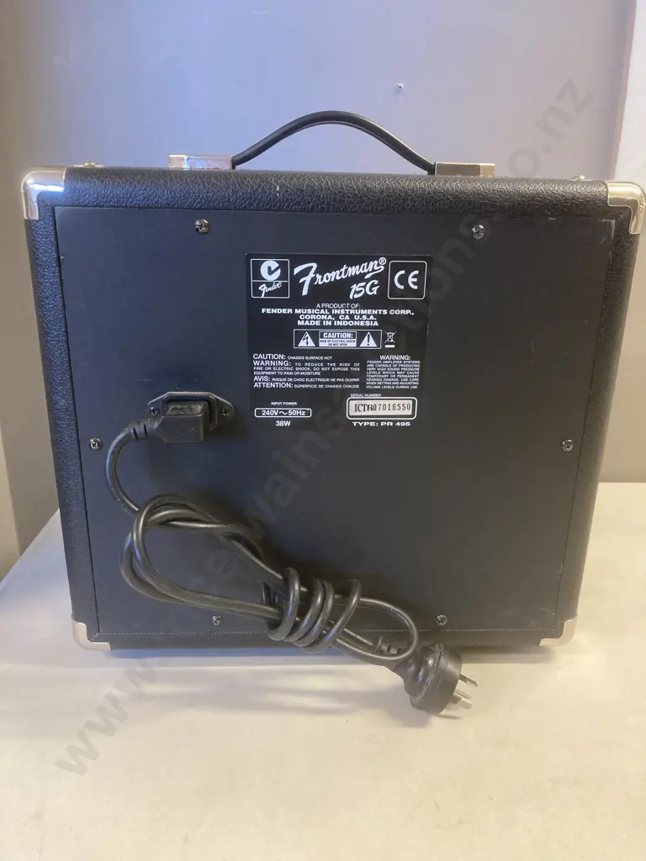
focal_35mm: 28
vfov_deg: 63.4
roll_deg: -0.1
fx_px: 697
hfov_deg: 49.7
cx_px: 323
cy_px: 430
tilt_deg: -19.6
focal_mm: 3.99
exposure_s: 1/50
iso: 200
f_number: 1.8
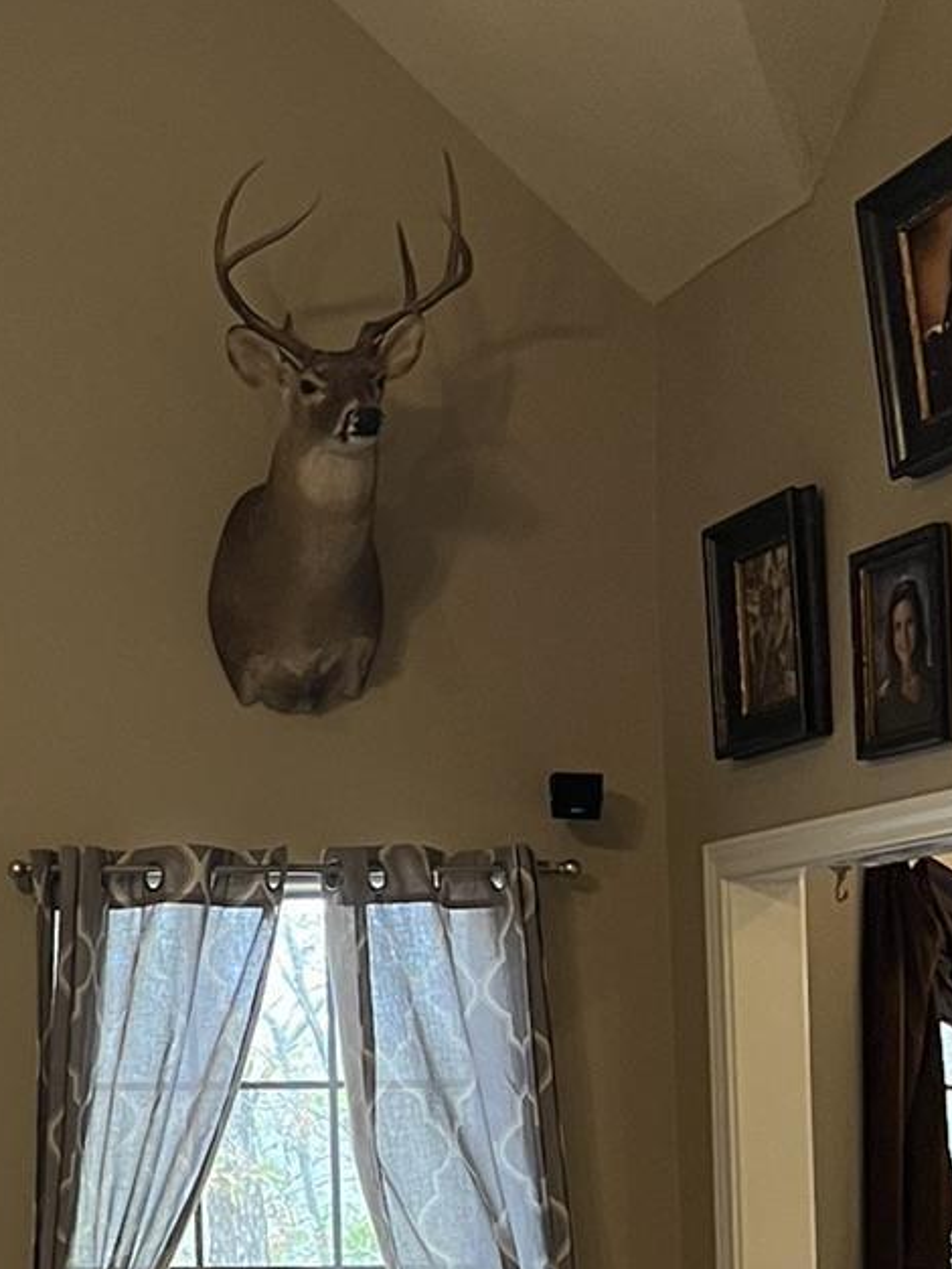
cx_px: -547
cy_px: 963
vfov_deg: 22.8
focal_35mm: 85
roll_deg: +1.1
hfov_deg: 15.7
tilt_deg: +3.4
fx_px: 3115
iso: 125
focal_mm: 5.7
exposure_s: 1/60
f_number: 1.5
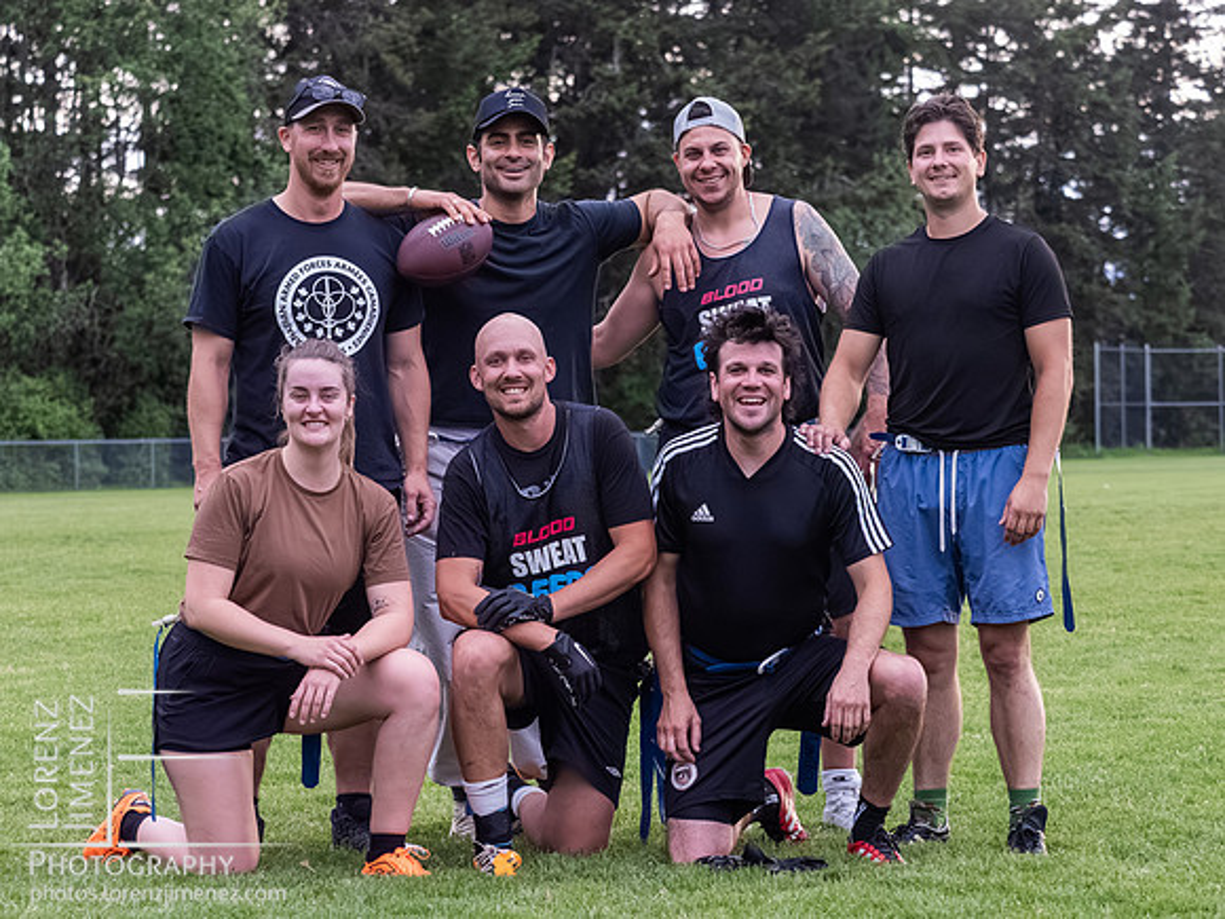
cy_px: 437
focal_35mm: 128
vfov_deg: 11.5
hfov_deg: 15.3
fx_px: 4545
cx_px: 535
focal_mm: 57
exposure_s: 1/1250
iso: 6400
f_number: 4
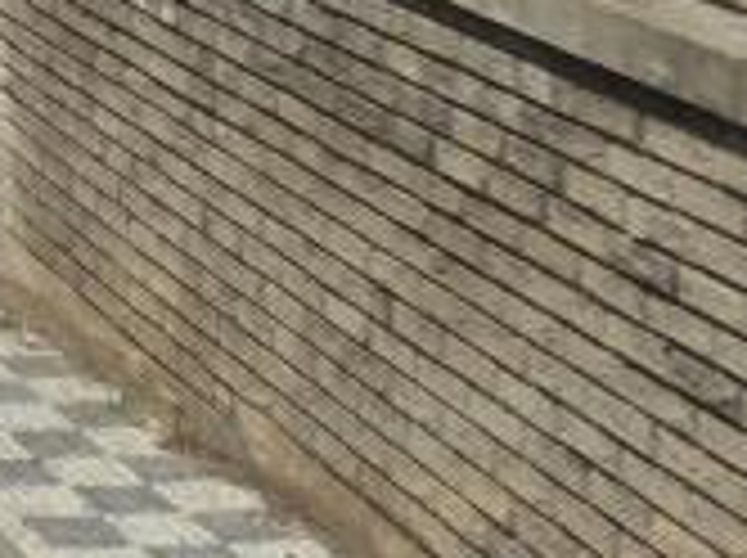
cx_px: -837
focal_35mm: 111
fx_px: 2392
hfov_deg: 14.2
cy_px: -752
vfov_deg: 11.3
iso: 25
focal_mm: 5.4
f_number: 1.8
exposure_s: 1/1752
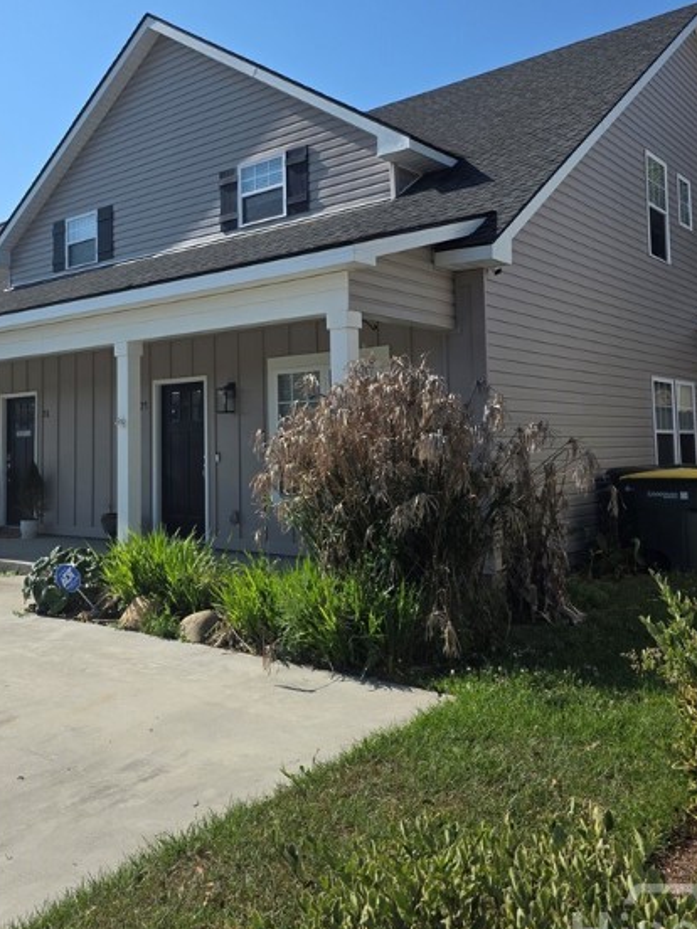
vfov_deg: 56.5
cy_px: 387
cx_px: 261
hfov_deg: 43.8
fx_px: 859
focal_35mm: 32
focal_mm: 6.3
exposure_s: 1/6809
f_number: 1.7
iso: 80
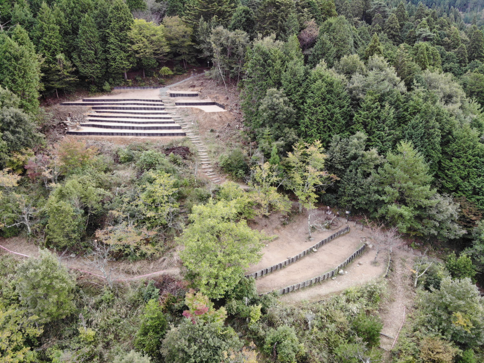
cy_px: 182
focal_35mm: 24
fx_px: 336
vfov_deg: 56.8
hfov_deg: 71.6
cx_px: 242
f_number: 2.8
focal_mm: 4.5
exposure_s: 1/60.3
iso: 115
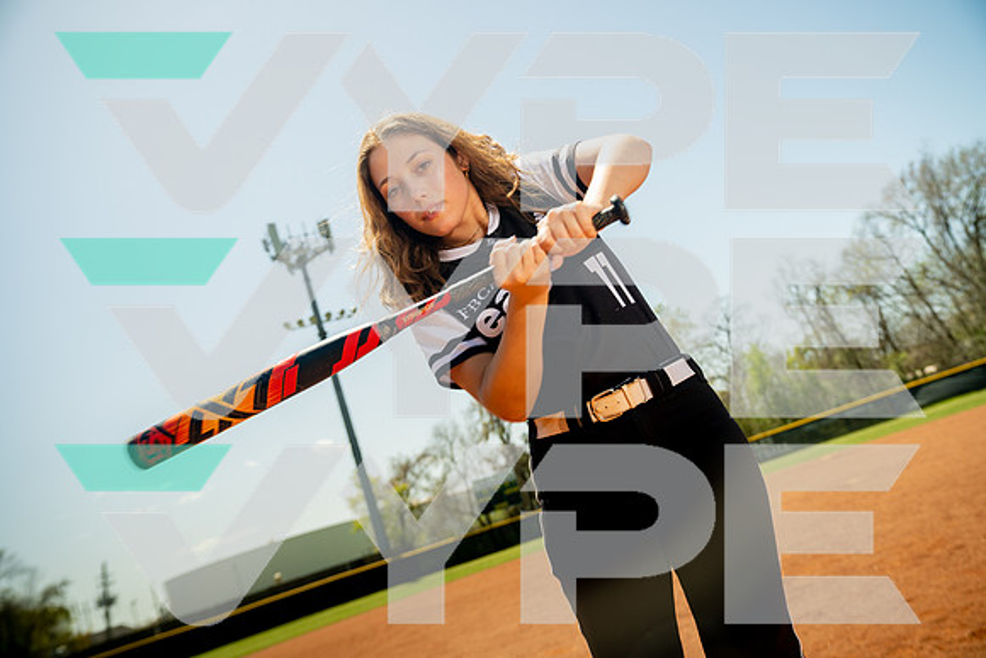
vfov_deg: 38.9
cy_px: 329
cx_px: 493
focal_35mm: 34
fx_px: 931
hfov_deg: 55.8
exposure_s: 1/250
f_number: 4.5
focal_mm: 34
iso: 250
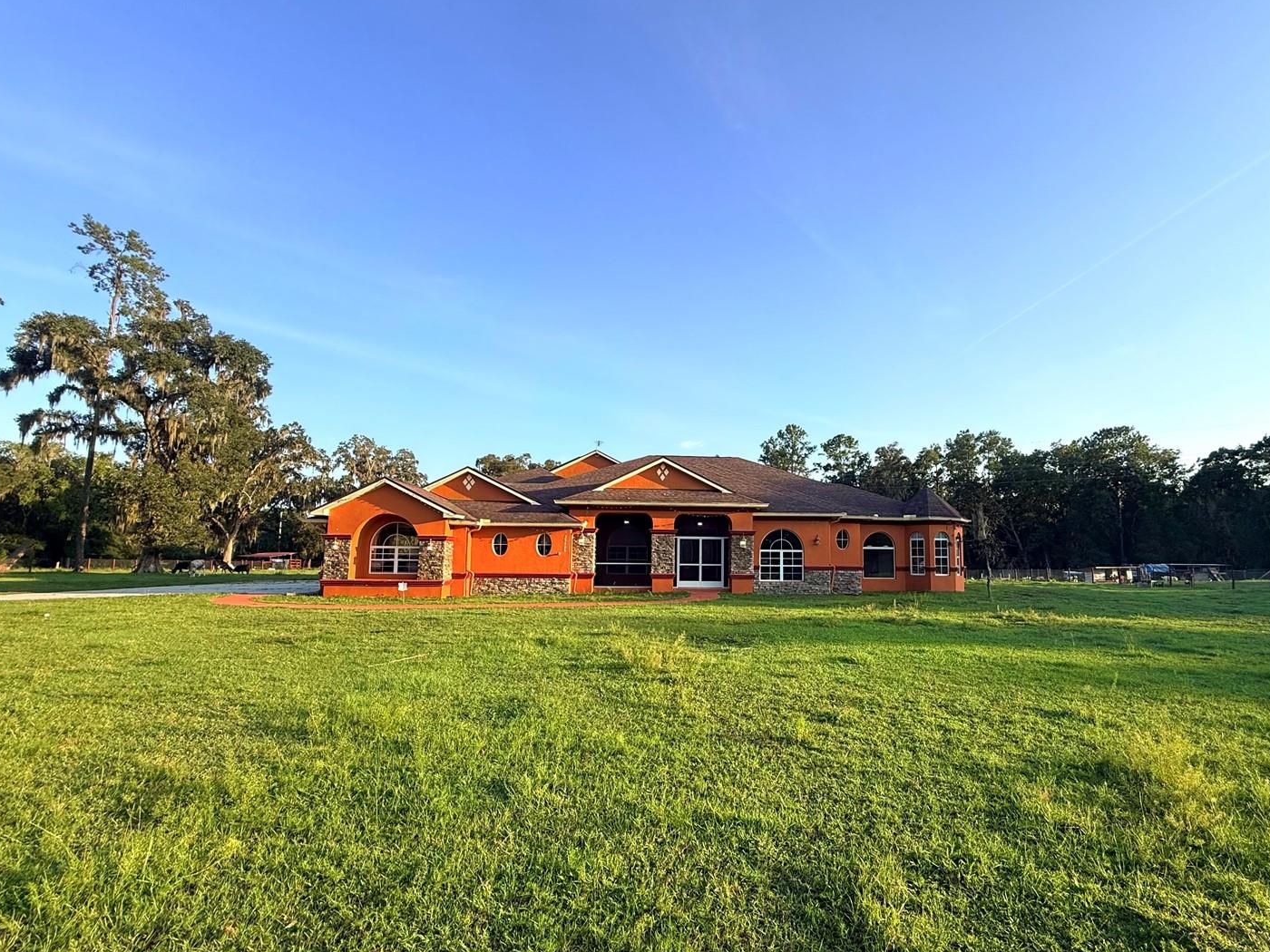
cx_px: 703
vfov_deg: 78.0
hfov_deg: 94.1
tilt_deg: +5.0
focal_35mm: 16
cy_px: 510
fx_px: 587
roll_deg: -0.8
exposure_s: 1/809
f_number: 2.2
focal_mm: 2.22
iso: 50
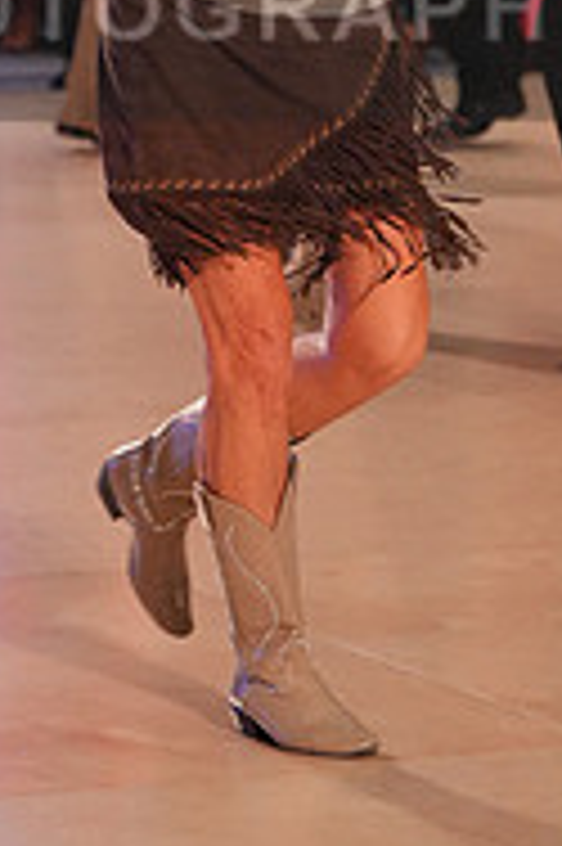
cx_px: 70
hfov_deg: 5.8
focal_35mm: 235
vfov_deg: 8.7
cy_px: -27
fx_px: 5513
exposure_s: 1/400
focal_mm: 76
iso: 3200
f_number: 3.2
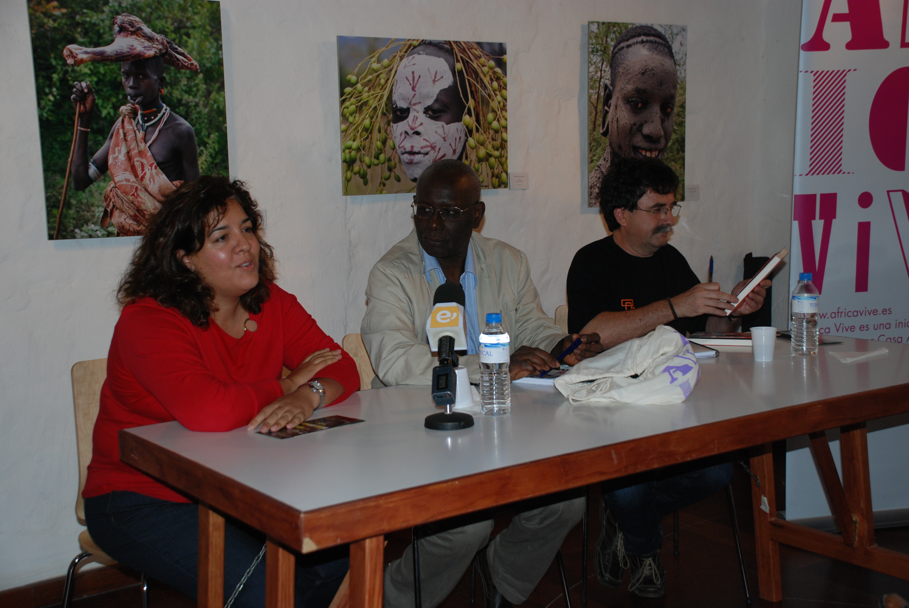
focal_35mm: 48
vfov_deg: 28.2
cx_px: 454
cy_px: 304
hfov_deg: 41.1
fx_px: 1213
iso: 320
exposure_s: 1/60
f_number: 4.2
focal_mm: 32
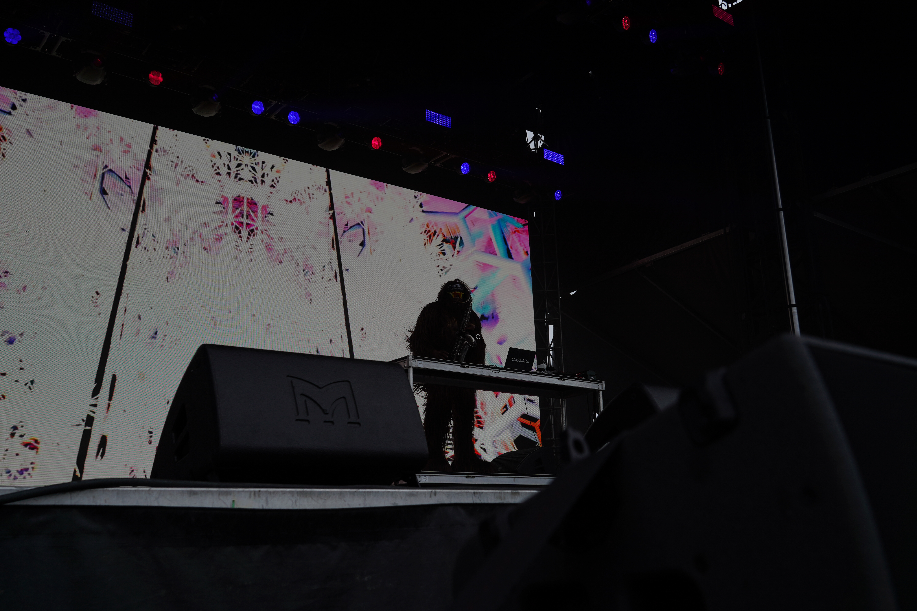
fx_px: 841
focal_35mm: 33
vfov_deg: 40.0
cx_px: 458
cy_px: 306
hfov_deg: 57.2
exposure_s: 1/400
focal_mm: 33
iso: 100
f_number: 8
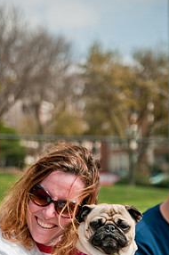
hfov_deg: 11.6
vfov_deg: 17.3
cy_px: 183
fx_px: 833
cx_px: 63
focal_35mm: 118
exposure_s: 1/3200
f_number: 2.8
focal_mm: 50
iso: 200
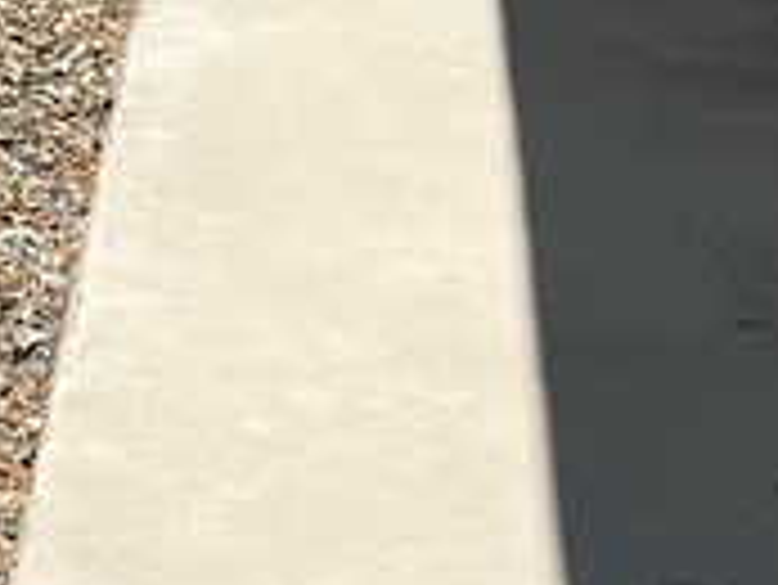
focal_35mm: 154
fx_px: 3464
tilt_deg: -1.4
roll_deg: -0.1
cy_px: -904
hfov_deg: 11.6
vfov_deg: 8.6
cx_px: -738
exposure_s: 1/4310
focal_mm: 5.1
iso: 50
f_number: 1.6
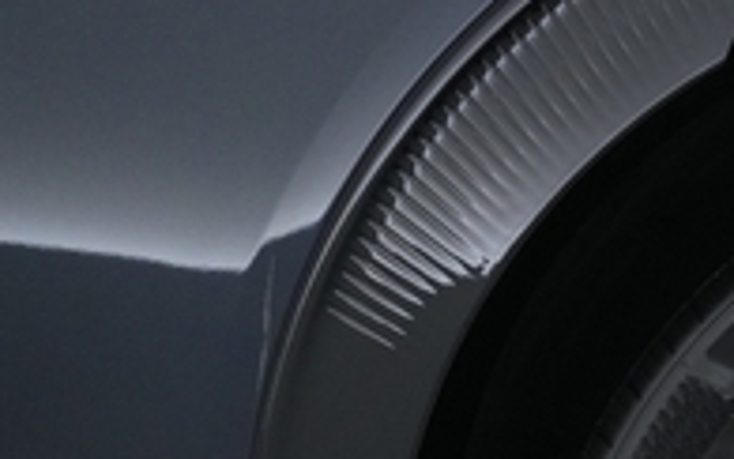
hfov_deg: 19.9
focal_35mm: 87
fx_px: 1741
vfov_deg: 14.0
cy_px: 707
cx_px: 1163
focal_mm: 26
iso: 5000
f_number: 2.8
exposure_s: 1/160
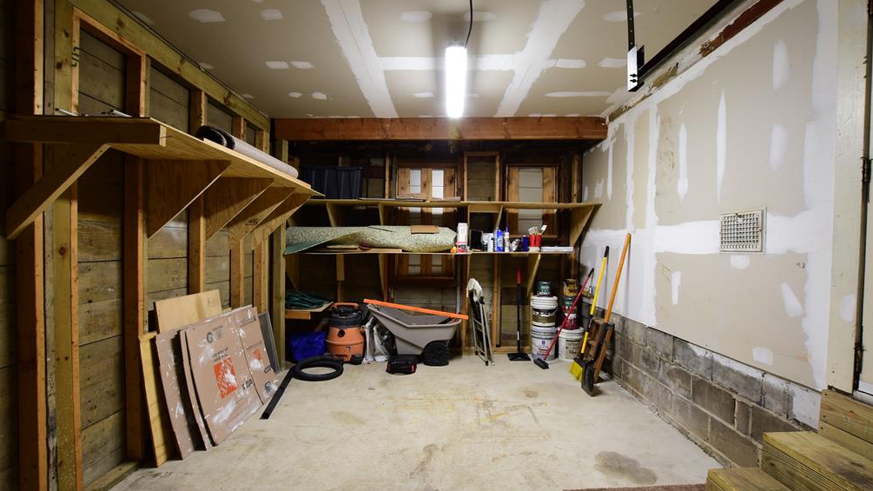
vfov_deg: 67.0
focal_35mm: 16
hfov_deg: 99.4
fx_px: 370
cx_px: 440
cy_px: 253
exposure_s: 1/5
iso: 400
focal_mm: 10
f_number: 6.3
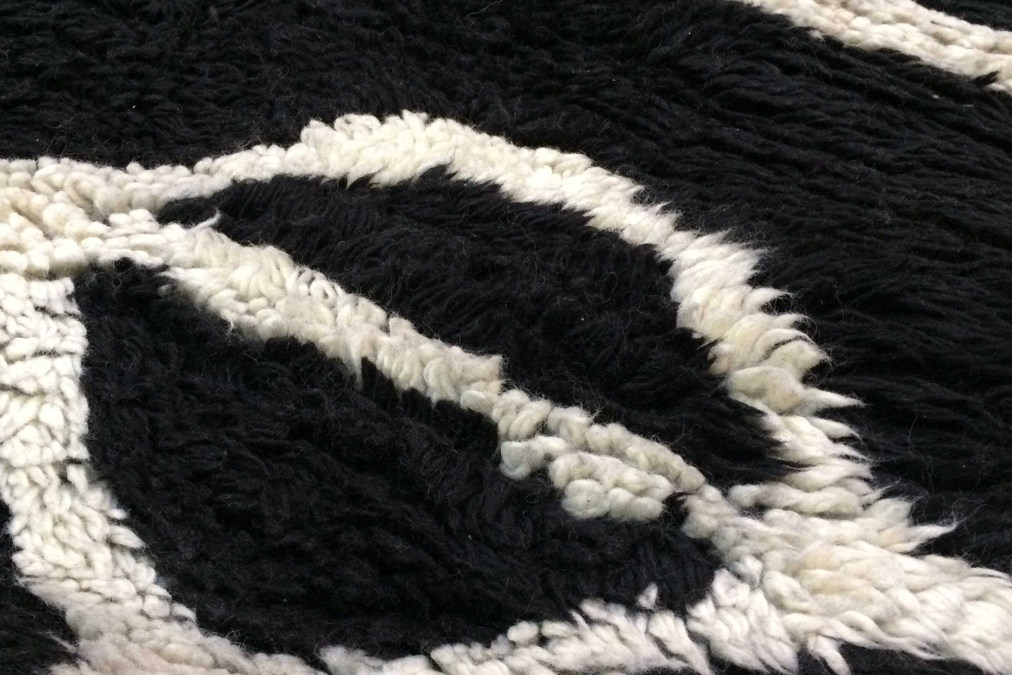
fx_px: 1040
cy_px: 340
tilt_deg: -54.5
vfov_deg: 35.9
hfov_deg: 51.9
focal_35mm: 37
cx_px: 494
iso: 320
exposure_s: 1/33
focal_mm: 4.15
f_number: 2.2
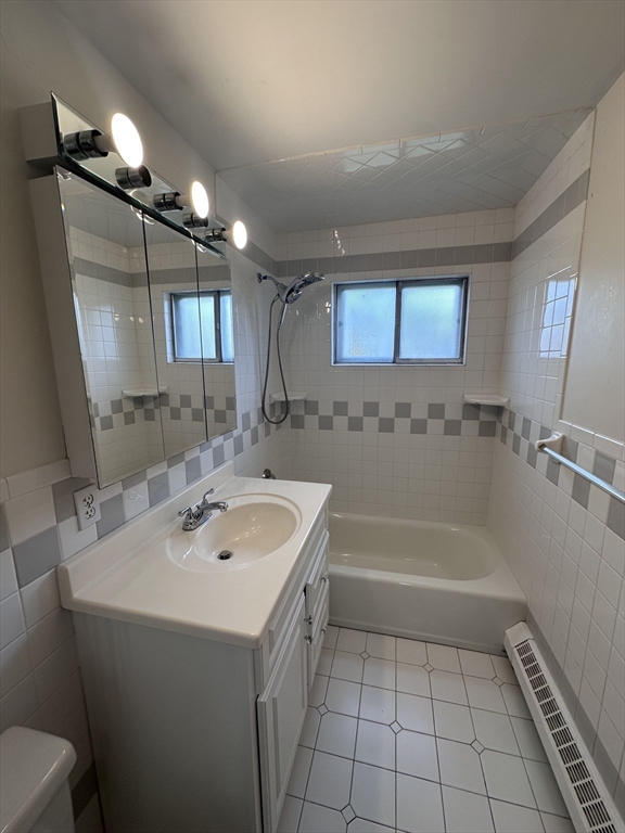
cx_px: 312
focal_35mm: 14
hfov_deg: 85.7
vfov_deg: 102.1
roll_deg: -0.5
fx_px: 337
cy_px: 416
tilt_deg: -8.2
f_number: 2.2
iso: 80
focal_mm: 2.22
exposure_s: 1/120
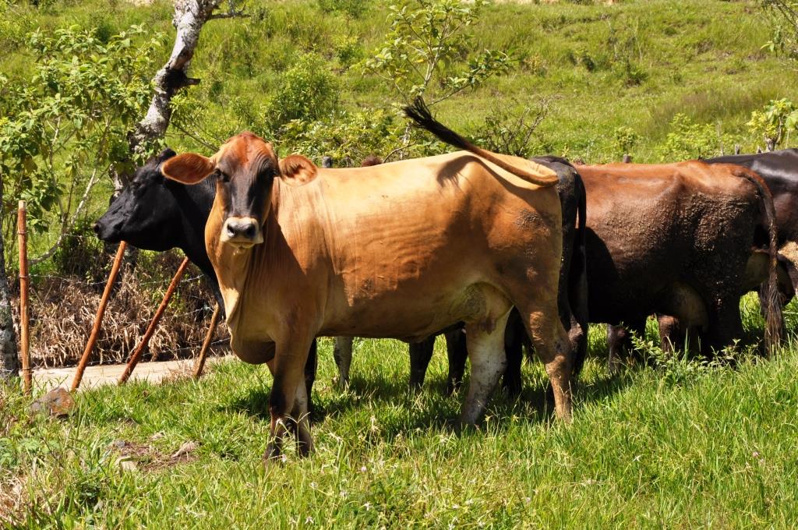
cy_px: 265
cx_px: 399
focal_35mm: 78
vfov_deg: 17.4
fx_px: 1727
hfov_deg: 26.0
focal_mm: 52
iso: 200
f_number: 8
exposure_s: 1/250
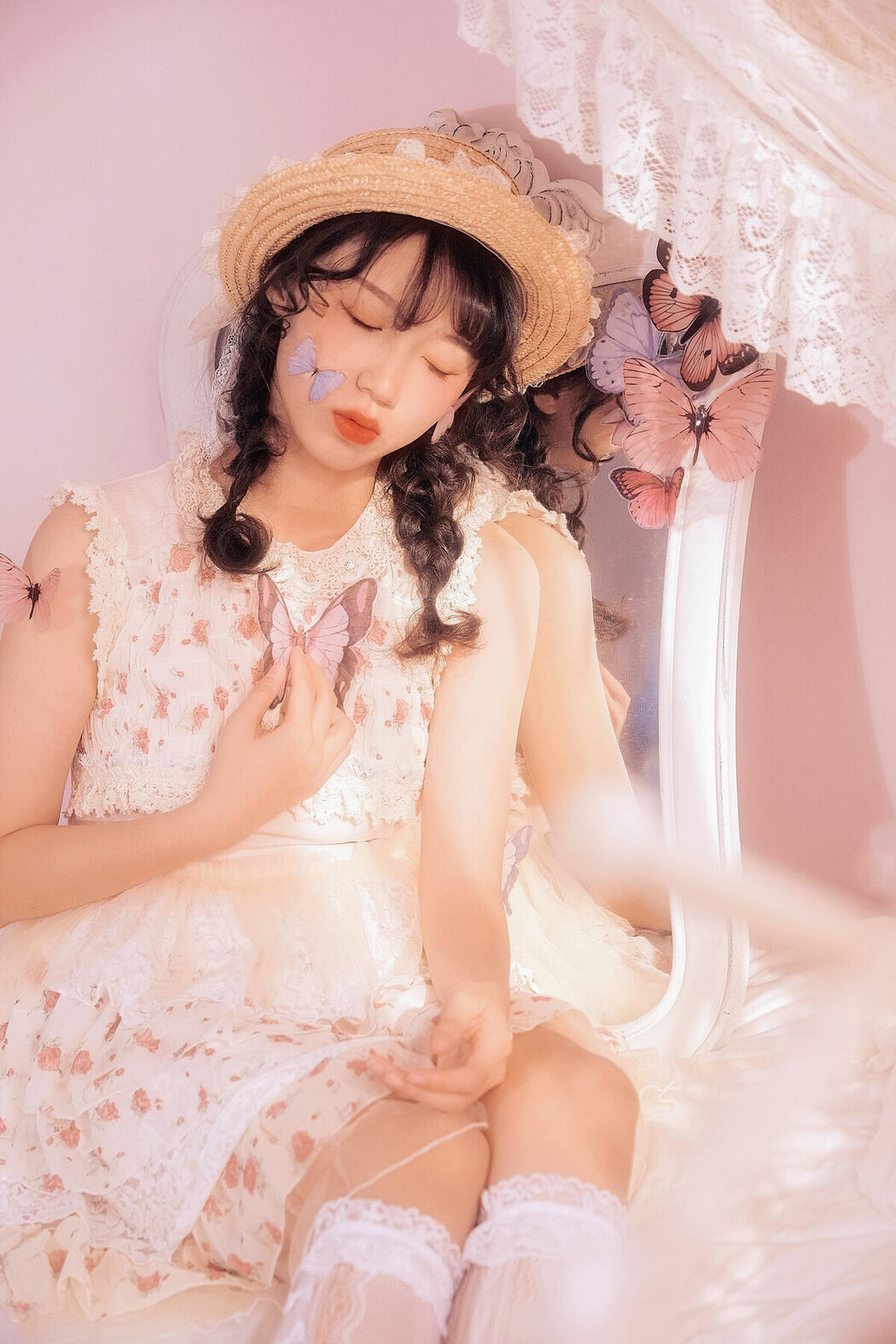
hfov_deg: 19.2
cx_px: 448
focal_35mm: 71
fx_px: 2650
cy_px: 672
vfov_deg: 28.5
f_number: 2.8
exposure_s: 1/125
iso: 500
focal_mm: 47
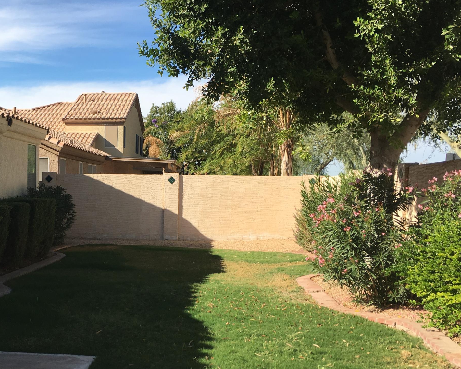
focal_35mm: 47
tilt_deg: -2.4
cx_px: 116
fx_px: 641
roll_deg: -0.8
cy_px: 233
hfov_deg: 38.5
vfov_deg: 31.9
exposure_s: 1/1304
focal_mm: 4.15
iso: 25
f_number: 2.2
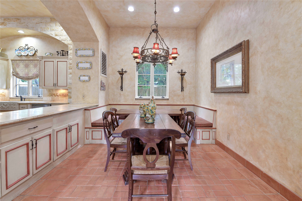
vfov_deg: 77.3
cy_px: 100
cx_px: 151
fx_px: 126
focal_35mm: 15
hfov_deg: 100.4
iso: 100
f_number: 8
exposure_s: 1/1.67
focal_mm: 15
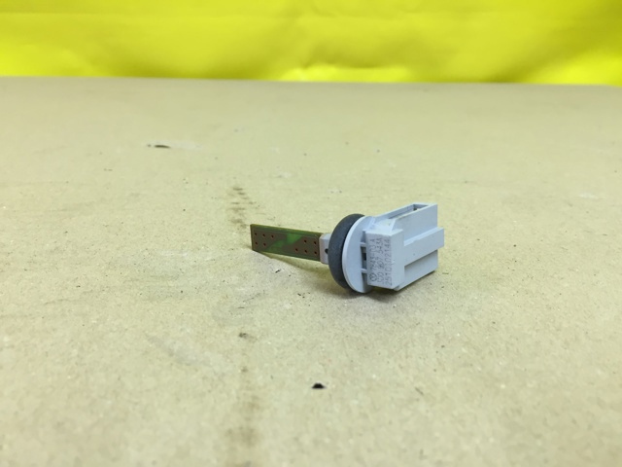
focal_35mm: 29
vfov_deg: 48.2
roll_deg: -1.7
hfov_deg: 61.7
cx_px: 311
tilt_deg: -20.0
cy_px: 234
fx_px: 521
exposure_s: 1/33
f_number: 2.2
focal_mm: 4.15
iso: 40
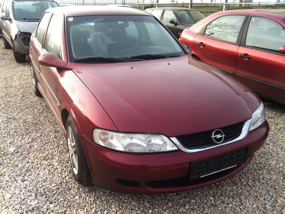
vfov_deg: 40.7
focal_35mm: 35
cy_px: 107
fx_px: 288
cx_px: 142
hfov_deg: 52.6
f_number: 2.8
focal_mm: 3.85
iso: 80
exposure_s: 1/279
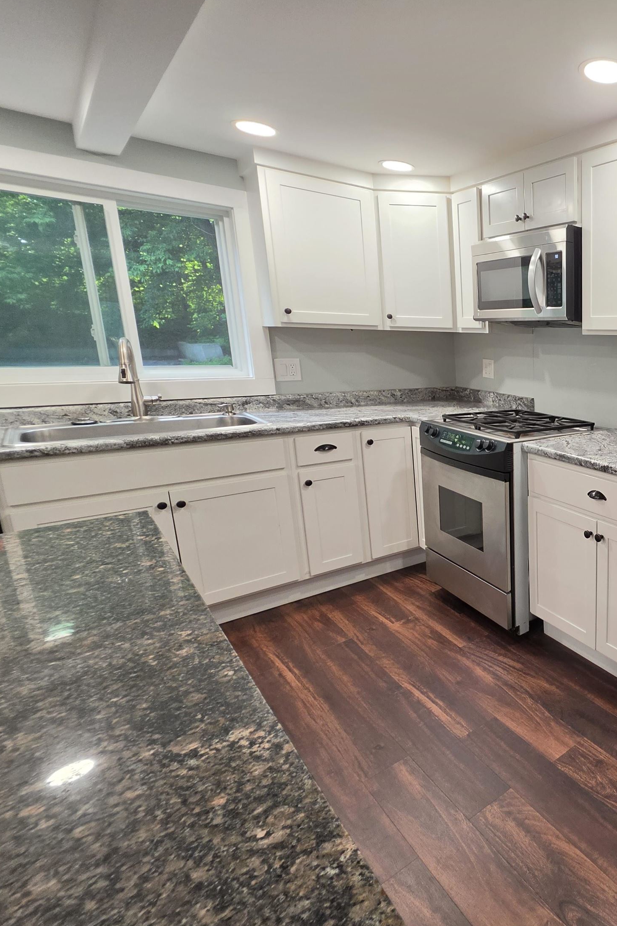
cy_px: 455
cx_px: 642
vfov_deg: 86.9
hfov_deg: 49.8
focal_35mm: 19
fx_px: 488
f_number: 1.9
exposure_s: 1/120
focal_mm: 2.2
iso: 160
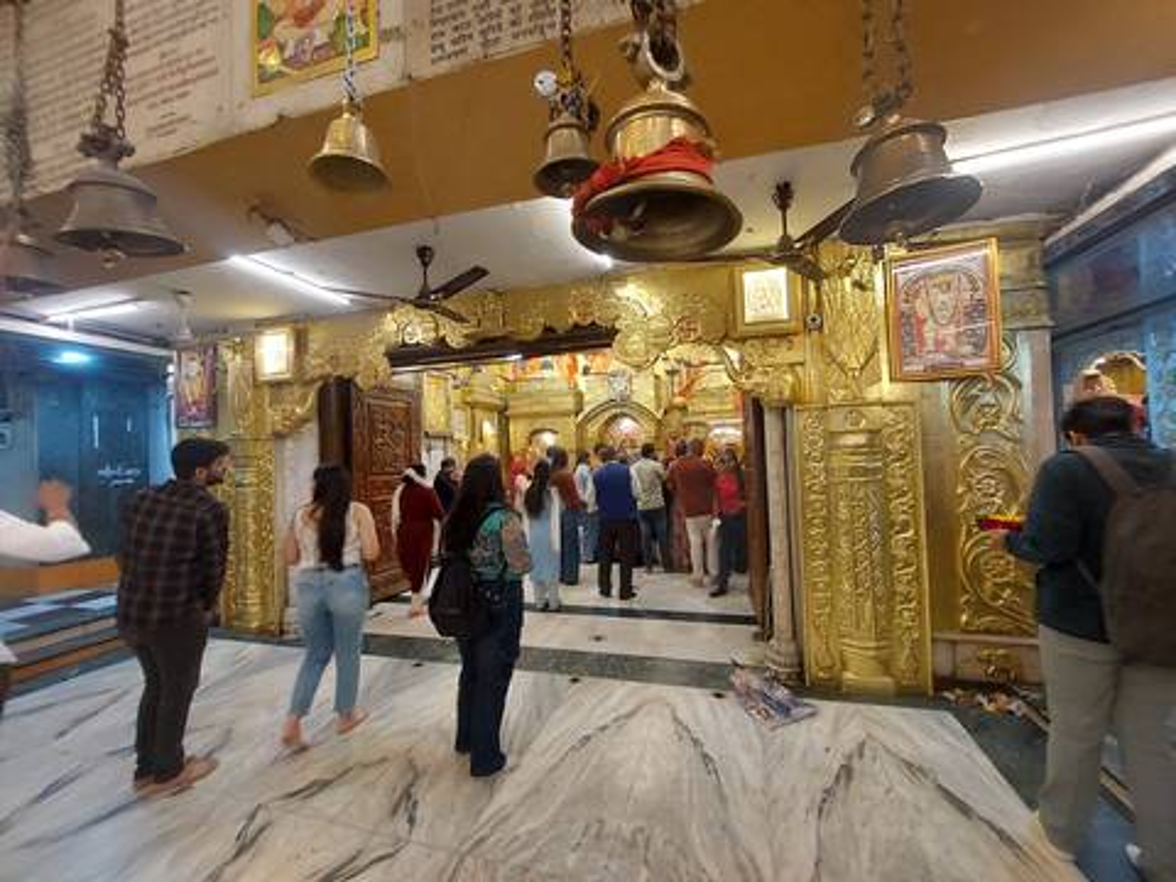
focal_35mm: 13
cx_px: 588
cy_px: 441
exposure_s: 1/60
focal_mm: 1.74
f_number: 2.2
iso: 320
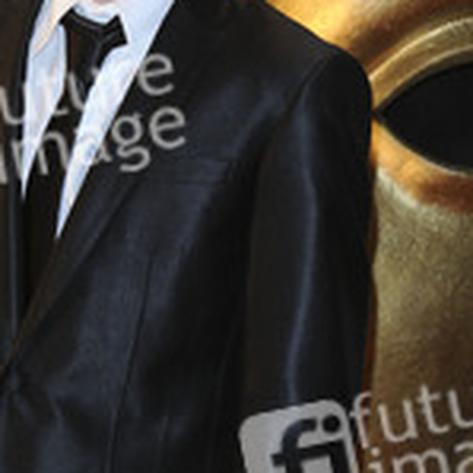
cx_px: 116
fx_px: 5287
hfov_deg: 5.1
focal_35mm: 342
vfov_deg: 5.1
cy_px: 289
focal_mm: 100
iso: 640
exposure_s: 1/160
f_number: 4.5
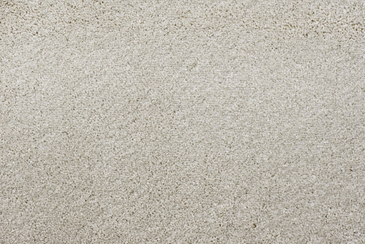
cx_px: 182
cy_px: 122
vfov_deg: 10.6
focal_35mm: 129
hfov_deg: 15.9
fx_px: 1308
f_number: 4.8
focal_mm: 86
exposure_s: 1/125
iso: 900
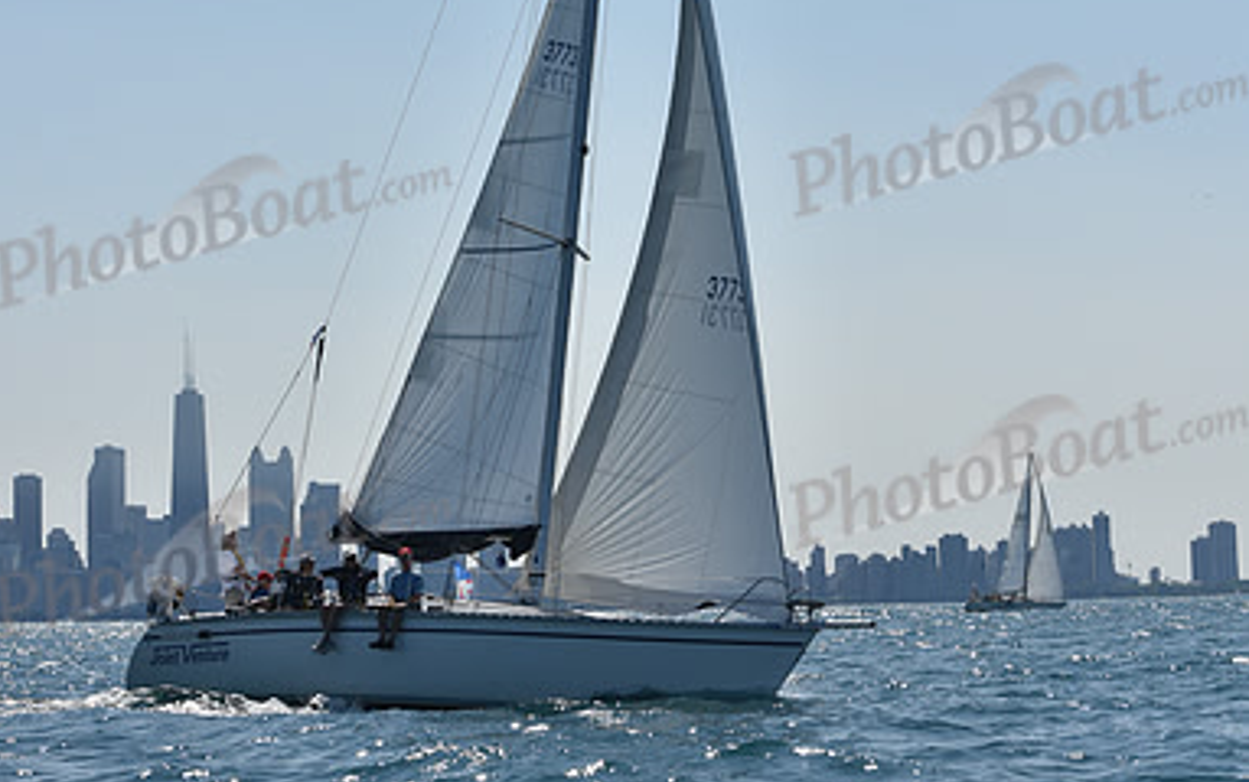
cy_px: 10
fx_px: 3679
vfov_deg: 12.0
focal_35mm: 108
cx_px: 621
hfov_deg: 19.3
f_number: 9
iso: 250
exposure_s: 1/1600
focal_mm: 70
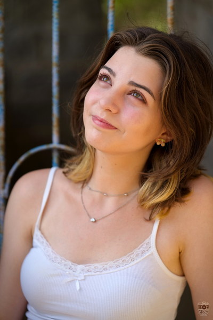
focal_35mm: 106
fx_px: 941
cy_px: 160
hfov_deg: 12.9
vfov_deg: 19.3
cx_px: 106
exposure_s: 1/800
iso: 100
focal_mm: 106
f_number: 2.8
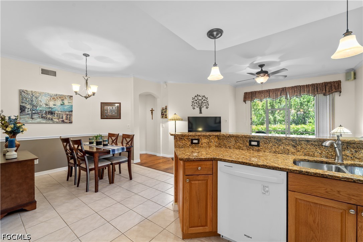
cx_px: 182
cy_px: 121
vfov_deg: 81.2
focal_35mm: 14
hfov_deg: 104.3
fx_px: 141
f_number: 8
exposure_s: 1.6
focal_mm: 14
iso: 250
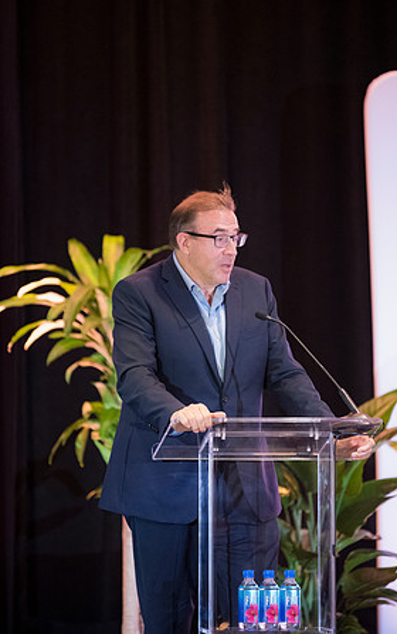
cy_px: 318
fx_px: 3543
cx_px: 207
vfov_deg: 10.2
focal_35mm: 205
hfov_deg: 6.4
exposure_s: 1/160
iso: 6400
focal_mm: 200
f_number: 2.8
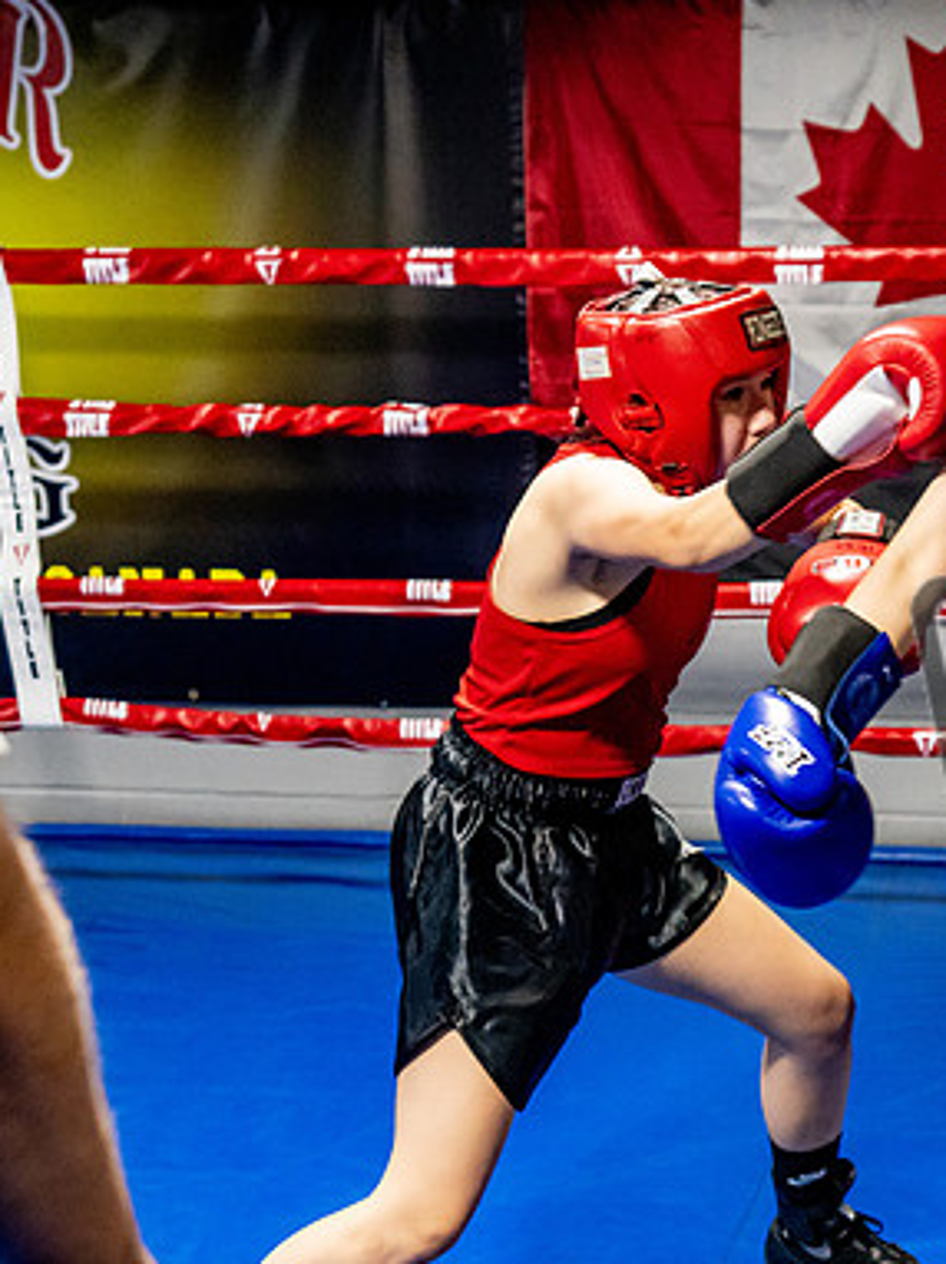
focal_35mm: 76
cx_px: 920
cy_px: 634
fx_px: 2772
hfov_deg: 18.9
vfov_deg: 25.7
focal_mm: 35
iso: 5000
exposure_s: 1/800
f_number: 2.8
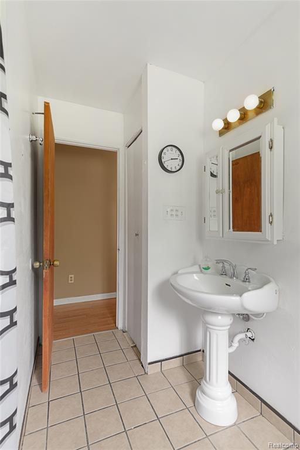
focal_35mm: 17
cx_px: 150
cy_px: 225
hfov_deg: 70.4
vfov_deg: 93.3
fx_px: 212
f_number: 9
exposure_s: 1/1.25
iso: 400
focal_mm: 17
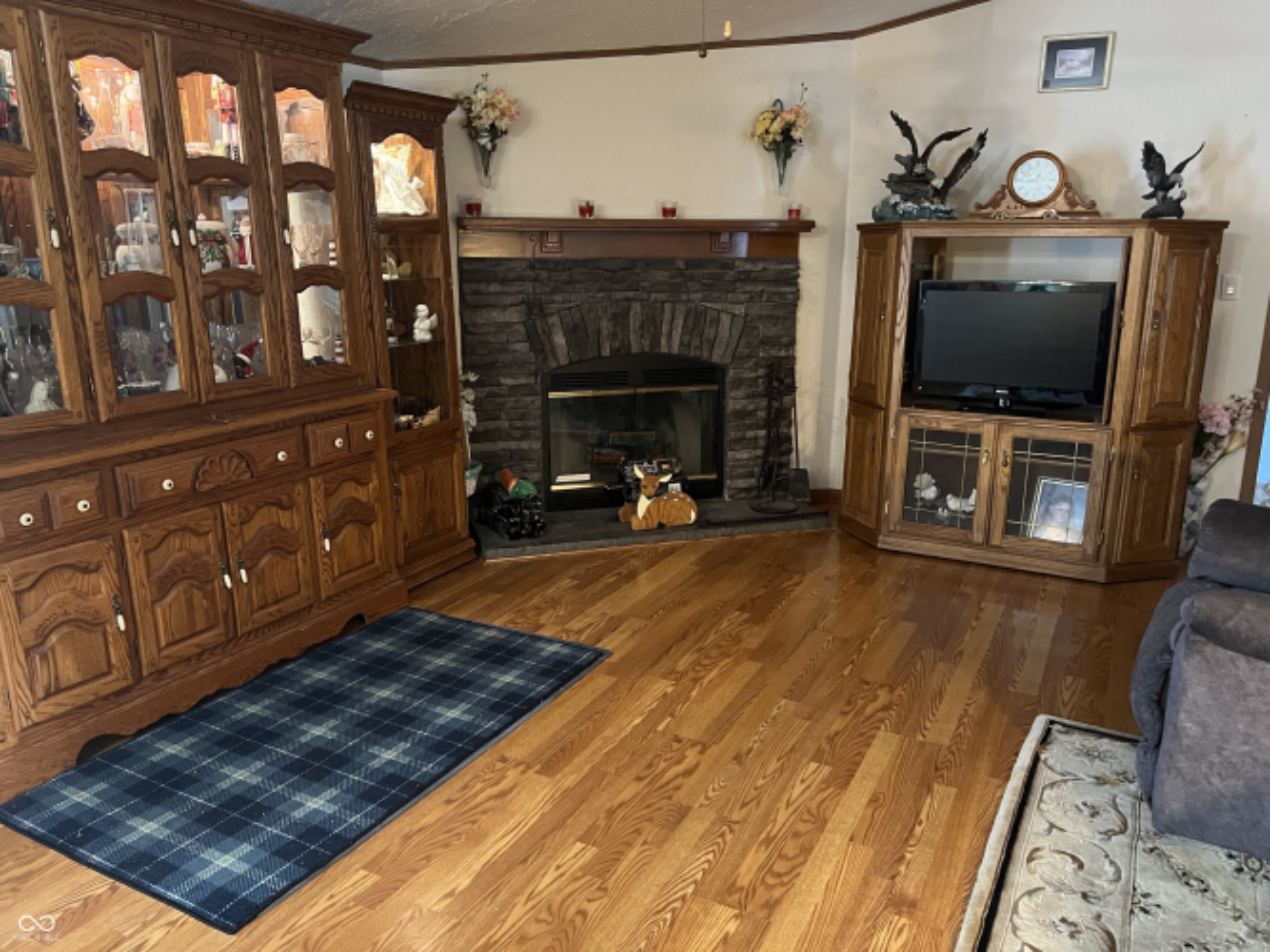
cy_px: 476
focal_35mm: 26
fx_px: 954
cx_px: 635
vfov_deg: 53.0
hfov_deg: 67.3
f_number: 1.5
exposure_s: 1/30
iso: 500
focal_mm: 5.7
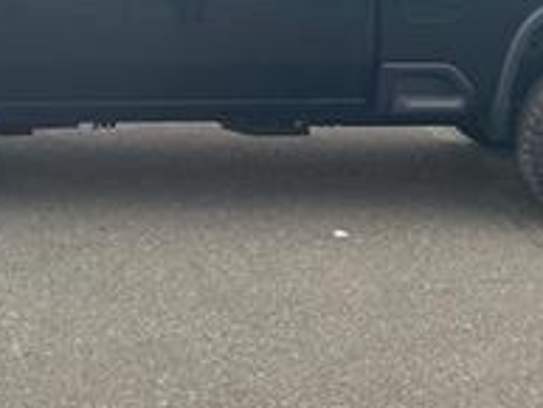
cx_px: 219
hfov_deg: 28.5
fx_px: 1067
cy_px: 14
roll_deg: -0.5
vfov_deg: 21.0
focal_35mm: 68
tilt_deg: -7.0
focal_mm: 4.2
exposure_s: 1/831
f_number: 1.6
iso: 32
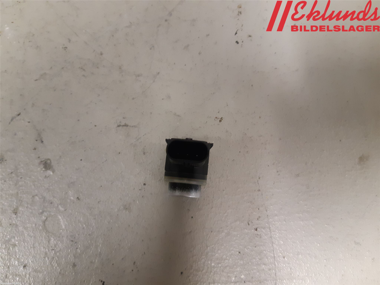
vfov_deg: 53.1
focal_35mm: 26
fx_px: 285
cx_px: 190
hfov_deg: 67.3
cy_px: 142
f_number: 1.7
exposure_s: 1/50
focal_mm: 3.93
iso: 250
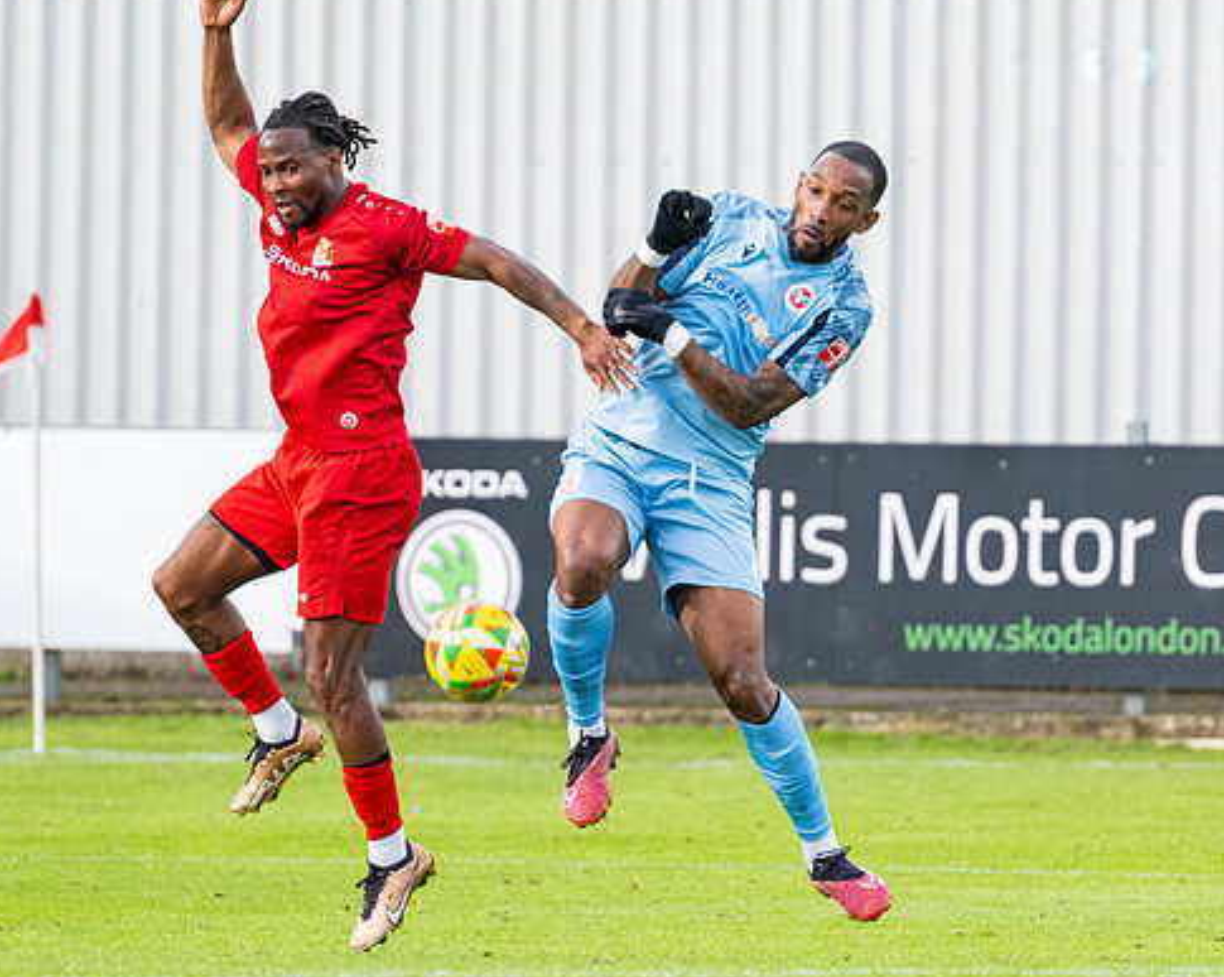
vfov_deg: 2.4
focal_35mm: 638
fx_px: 23089
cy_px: 517
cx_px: 777
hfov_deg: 3.0
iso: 640
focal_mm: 260
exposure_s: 1/1600
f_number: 4
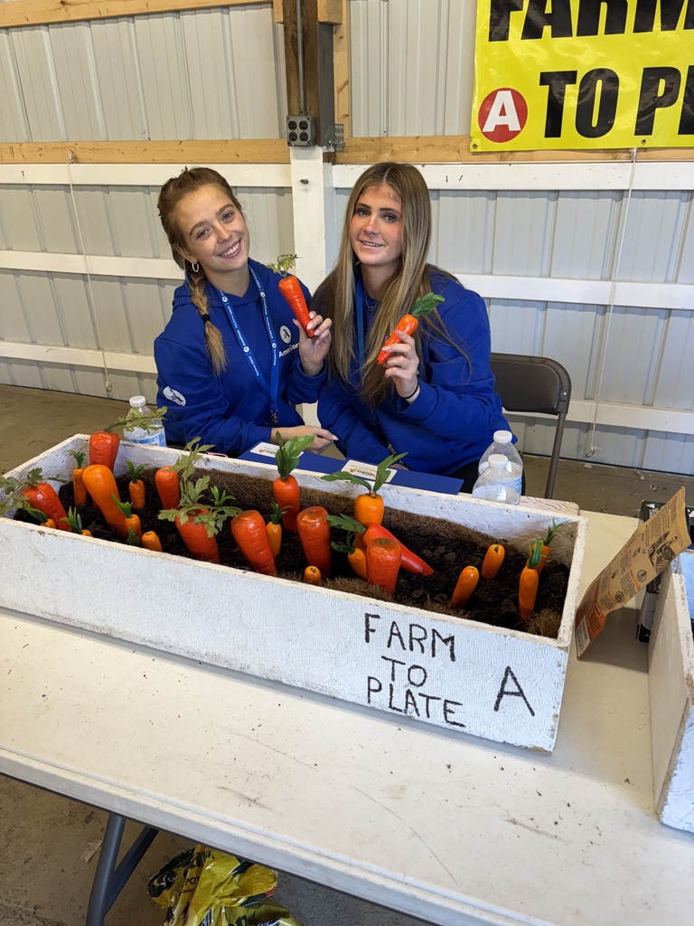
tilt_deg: -26.9
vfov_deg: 67.3
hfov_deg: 53.1
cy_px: 463
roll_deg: +1.4
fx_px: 695
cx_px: 347
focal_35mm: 26
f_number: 1.6
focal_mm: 5.96
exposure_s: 1/120
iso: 125
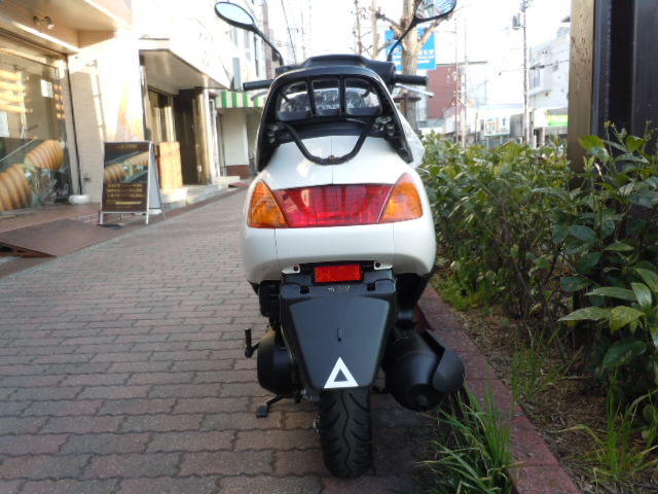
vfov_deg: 49.7
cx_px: 329
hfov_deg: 63.4
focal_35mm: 28
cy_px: 247
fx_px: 532
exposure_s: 1/80
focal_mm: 5
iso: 100
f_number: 3.7
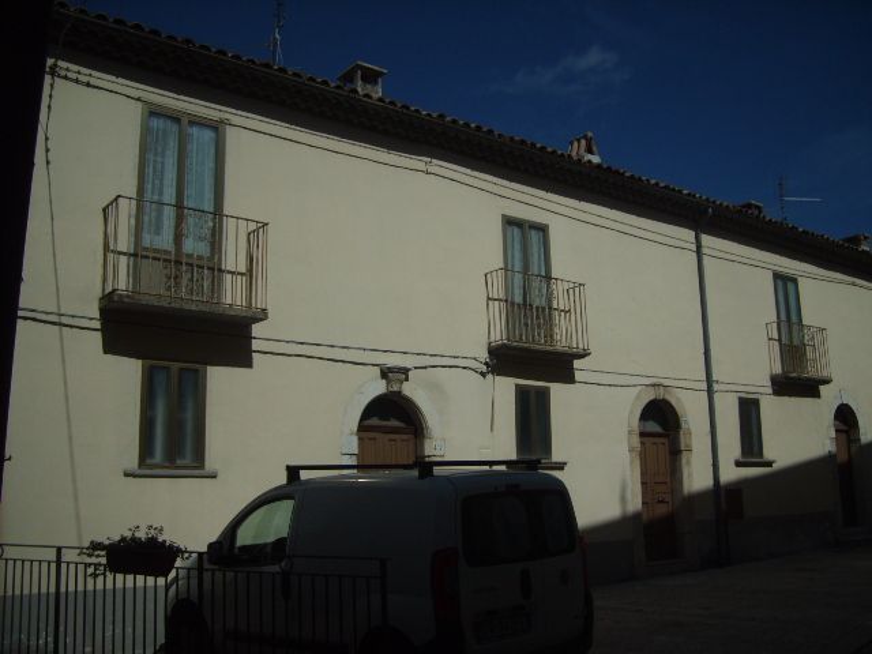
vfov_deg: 40.7
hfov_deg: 52.6
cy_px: 327
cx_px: 436
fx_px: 882
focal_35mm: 35
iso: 50
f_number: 7.1
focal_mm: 5.8
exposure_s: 1/1500
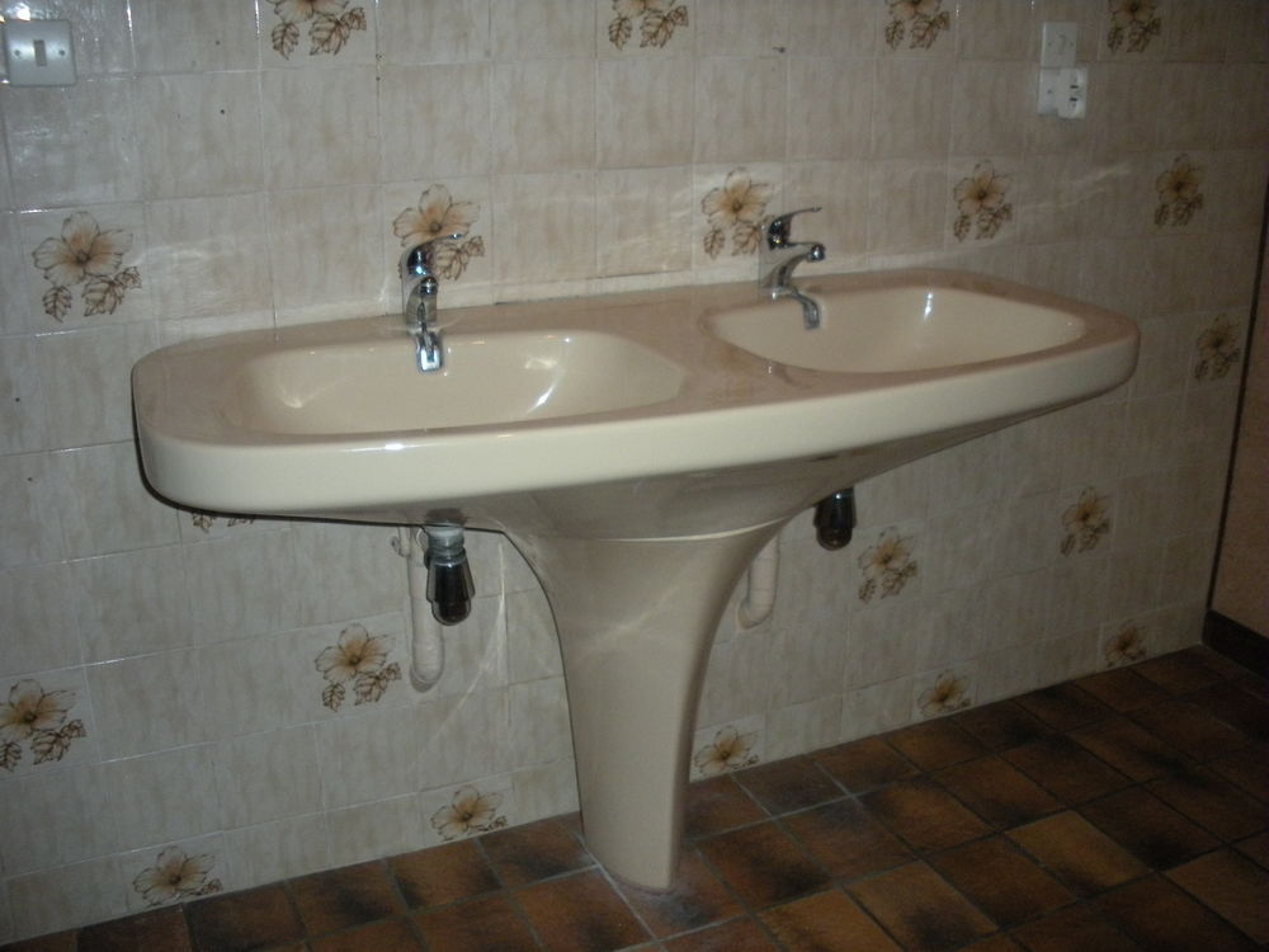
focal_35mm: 35
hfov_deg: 52.6
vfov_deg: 40.7
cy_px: 476
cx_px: 634
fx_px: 1283
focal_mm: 6.3
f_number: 3.5
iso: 400
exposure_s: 1/60
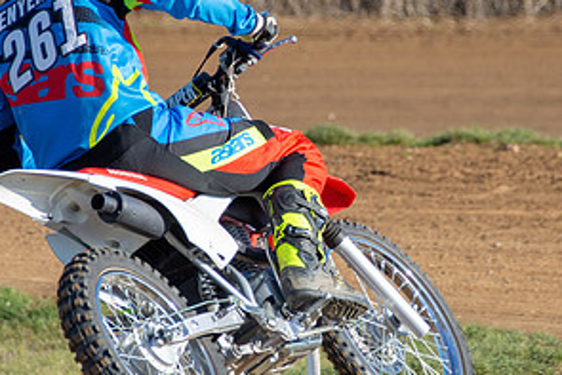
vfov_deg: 2.2
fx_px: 9558
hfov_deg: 3.4
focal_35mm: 612
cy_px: 165
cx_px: 358
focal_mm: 200
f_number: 7.1
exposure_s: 1/500
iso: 200
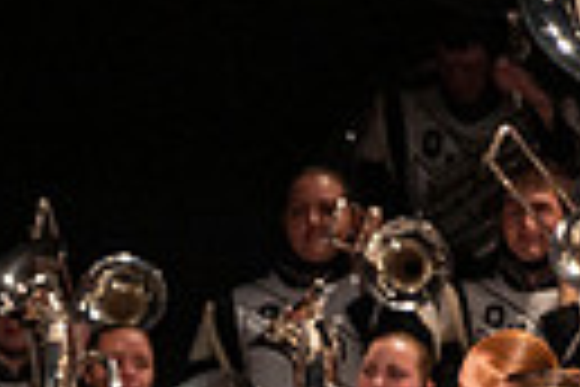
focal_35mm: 896
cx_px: 49
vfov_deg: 1.5
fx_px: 14434
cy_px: 616
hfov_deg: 2.3
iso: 1250
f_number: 3.5
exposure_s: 1/500
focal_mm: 200
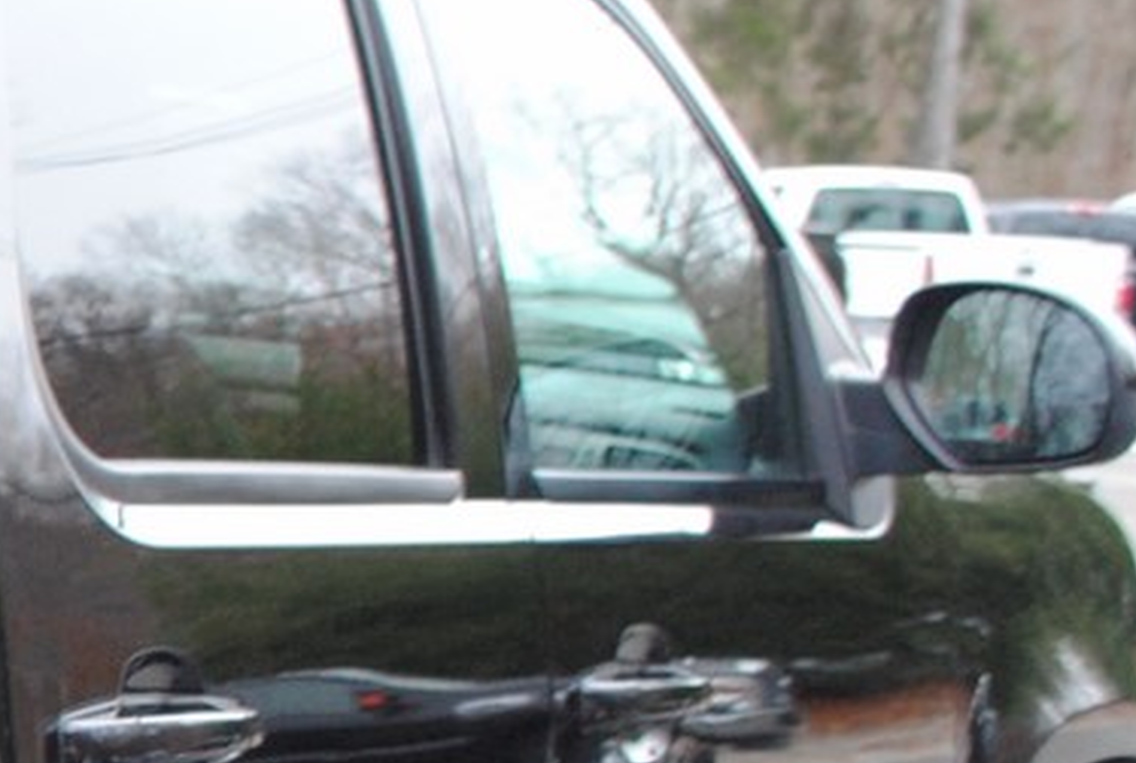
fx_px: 4458
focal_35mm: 141
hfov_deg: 12.8
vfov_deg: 9.6
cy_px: 932
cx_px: -1084
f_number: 3.8
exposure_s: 1/30
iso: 560
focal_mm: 22
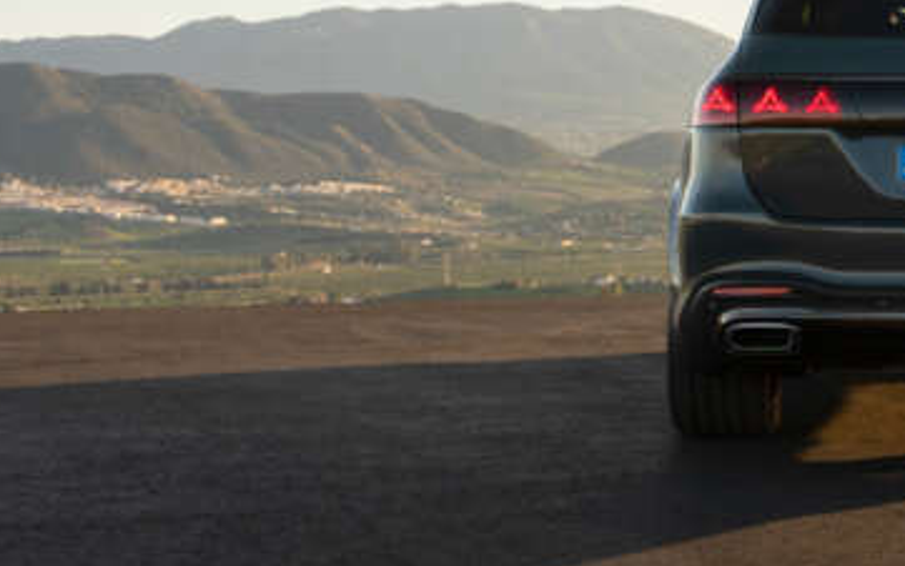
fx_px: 2073
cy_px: 162
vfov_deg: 15.5
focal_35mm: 84
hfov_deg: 23.2
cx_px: 985
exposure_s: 1/200
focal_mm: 35
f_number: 5
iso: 100
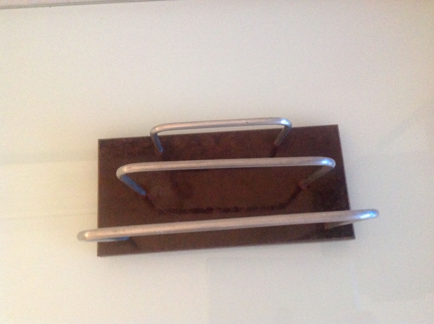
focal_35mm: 35
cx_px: 217
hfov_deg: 52.7
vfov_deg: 40.6
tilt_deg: -76.2
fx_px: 438
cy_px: 162
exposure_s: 1/17
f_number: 2.4
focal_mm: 4.28
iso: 640
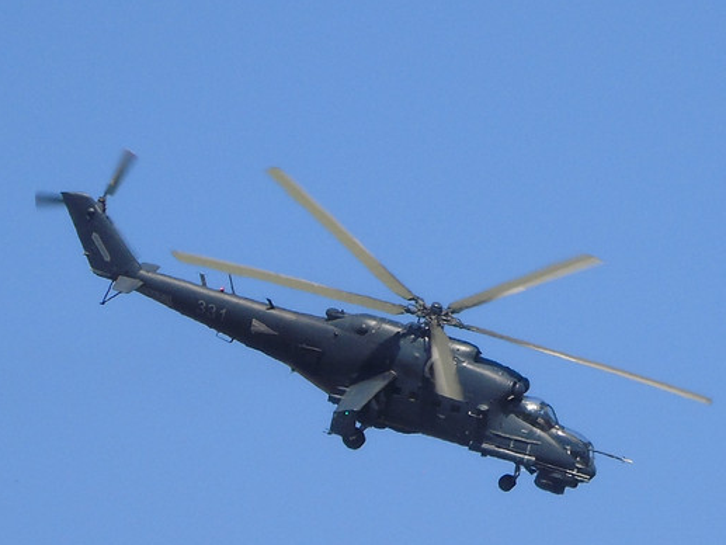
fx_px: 9419
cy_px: 336
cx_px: 355
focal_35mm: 449
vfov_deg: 3.3
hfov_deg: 4.4
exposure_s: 1/500
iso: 80
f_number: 5.2
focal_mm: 65
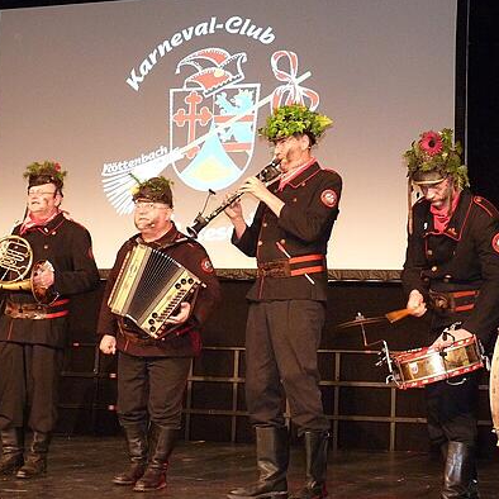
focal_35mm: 61
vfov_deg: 28.2
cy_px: 253
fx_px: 995
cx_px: 388
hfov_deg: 27.7
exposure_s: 1/30
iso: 320
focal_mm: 6.1
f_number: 3
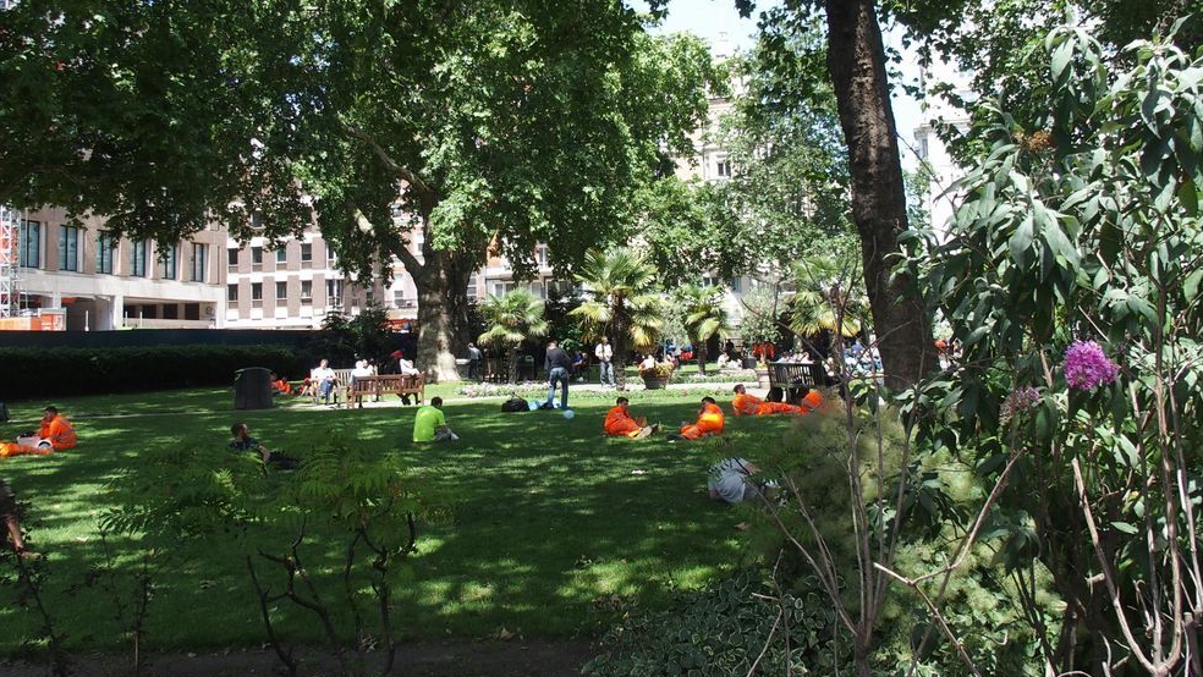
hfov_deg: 62.6
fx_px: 989
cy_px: 270
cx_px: 594
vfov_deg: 37.7
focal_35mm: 31
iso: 100
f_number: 3.5
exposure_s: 1/320
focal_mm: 6
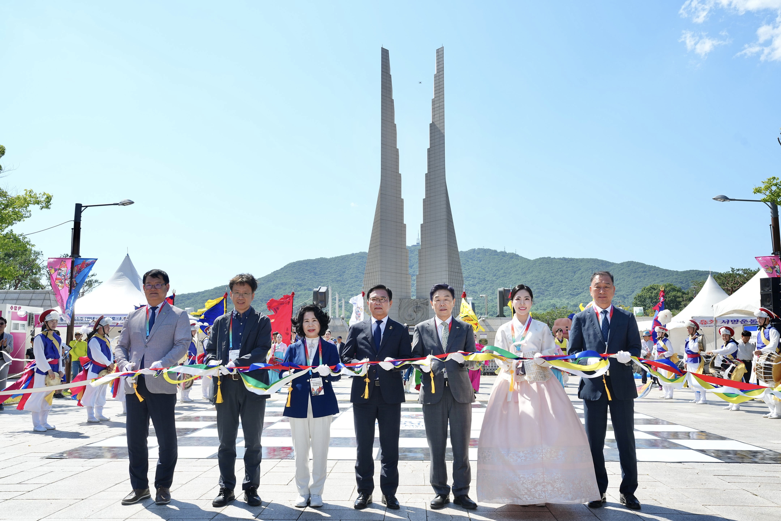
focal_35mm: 31
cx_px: 390
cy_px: 260
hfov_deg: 60.3
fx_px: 672
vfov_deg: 42.3
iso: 250
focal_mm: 31
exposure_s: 1/320
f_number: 9
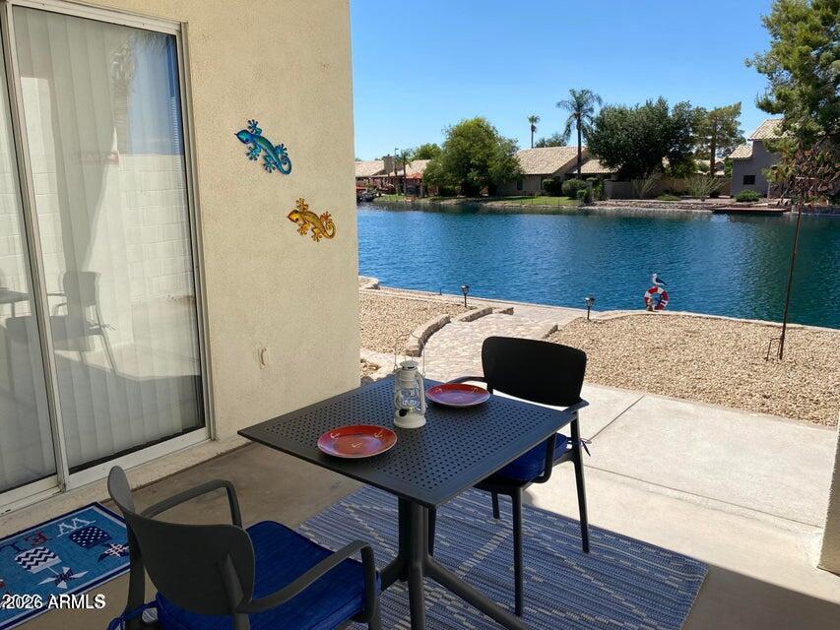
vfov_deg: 53.1
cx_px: 420
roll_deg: +0.2
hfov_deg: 67.3
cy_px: 315
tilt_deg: -11.7
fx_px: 631
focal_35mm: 26
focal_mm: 4.25
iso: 32
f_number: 1.8
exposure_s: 1/2967
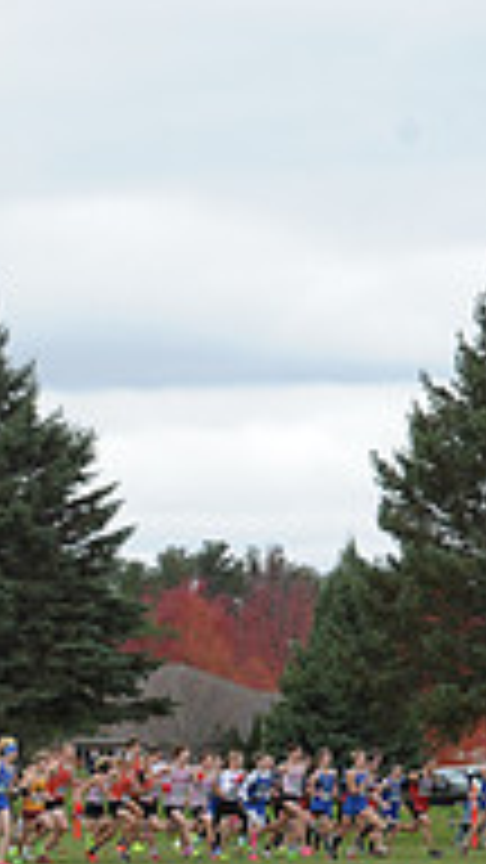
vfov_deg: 9.7
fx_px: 5063
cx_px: -729
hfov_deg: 5.3
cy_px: 806
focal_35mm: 221
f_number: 6.3
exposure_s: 1/800
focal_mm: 70
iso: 1000
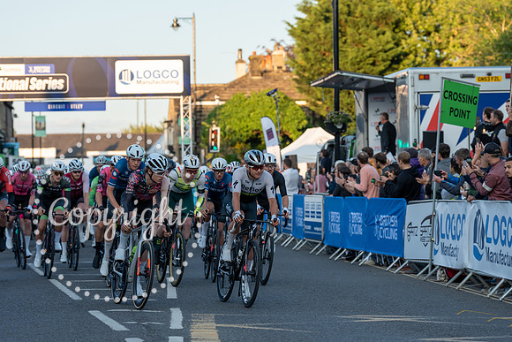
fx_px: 1794
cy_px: 171
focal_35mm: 126
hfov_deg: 16.2
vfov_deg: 10.9
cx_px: 256
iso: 640
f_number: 4
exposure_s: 1/800
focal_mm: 122
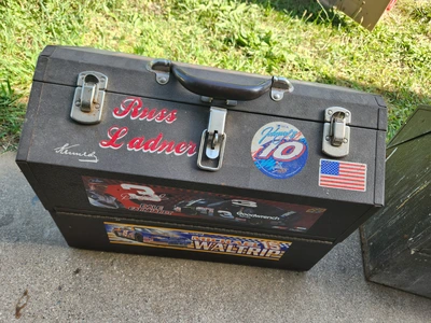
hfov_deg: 73.9
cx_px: 216
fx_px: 286
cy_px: 162
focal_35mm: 23
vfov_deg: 58.9
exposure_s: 1/180
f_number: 1.8
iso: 25
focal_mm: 5.4
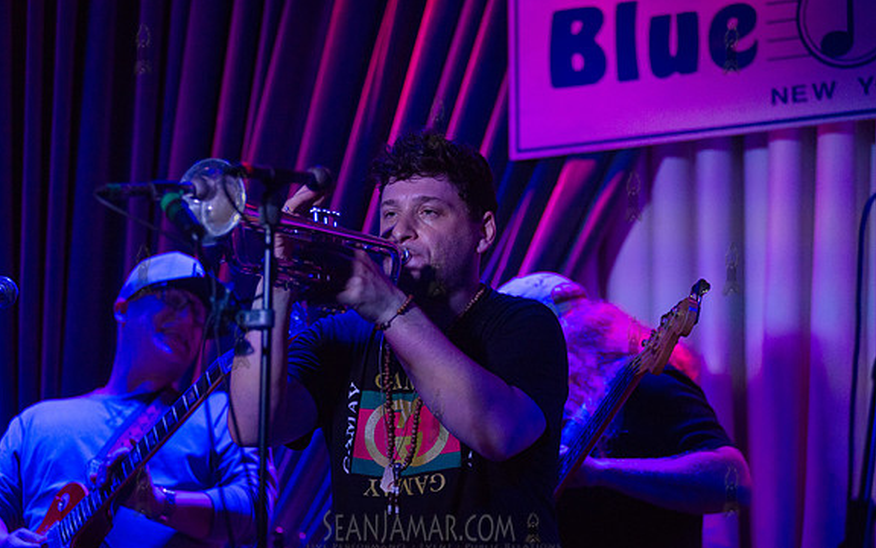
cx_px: 436
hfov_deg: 18.1
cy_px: 269
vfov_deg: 11.4
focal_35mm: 115
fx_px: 2745
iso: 2500
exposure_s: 1/640
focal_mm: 112
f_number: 2.8
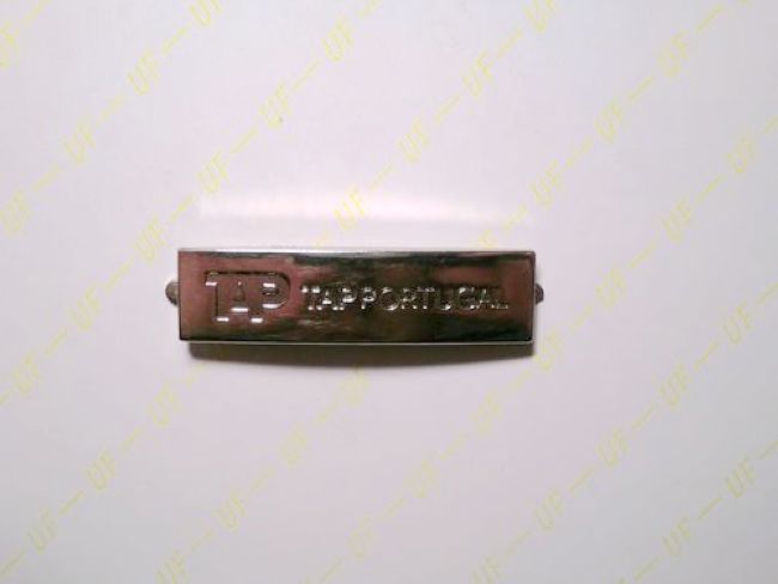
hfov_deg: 47.8
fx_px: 877
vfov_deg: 36.8
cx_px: 389
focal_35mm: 39
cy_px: 292
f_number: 3.1
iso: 200
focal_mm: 6.51
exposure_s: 1/80
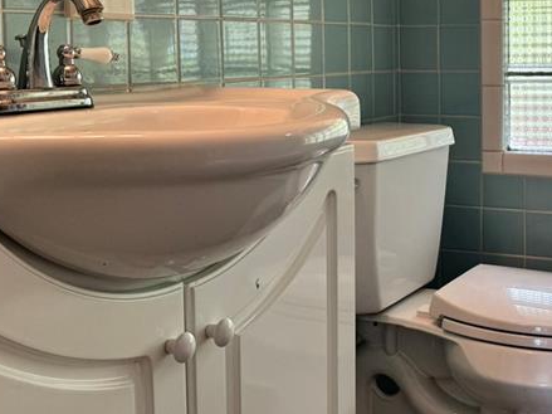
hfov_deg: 32.8
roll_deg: +0.2
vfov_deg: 25.7
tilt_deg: -3.7
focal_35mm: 56
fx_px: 893
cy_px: 94
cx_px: 487
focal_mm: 6.76
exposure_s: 1/120
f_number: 1.78
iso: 80
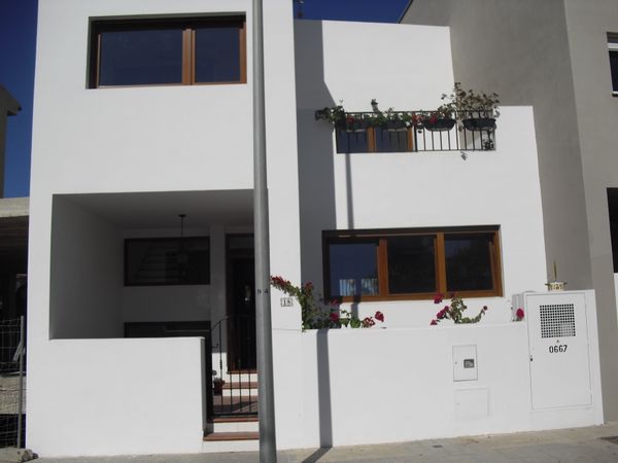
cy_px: 232
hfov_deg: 51.4
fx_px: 643
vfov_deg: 39.7
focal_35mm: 36
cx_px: 309
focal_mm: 6.3
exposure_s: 1/500
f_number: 7.8
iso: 64
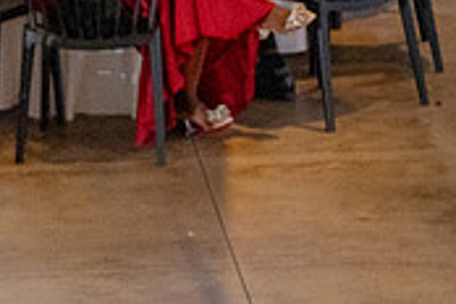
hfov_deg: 5.1
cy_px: 276
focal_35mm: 399
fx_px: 5054
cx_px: -286
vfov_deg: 3.4
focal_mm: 120
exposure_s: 1/200
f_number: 4
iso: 3200
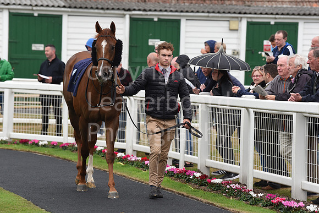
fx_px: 1640
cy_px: 106
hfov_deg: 11.1
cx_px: 160
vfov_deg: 7.4
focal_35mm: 185
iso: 800
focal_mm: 185
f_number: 5.6
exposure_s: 1/1000
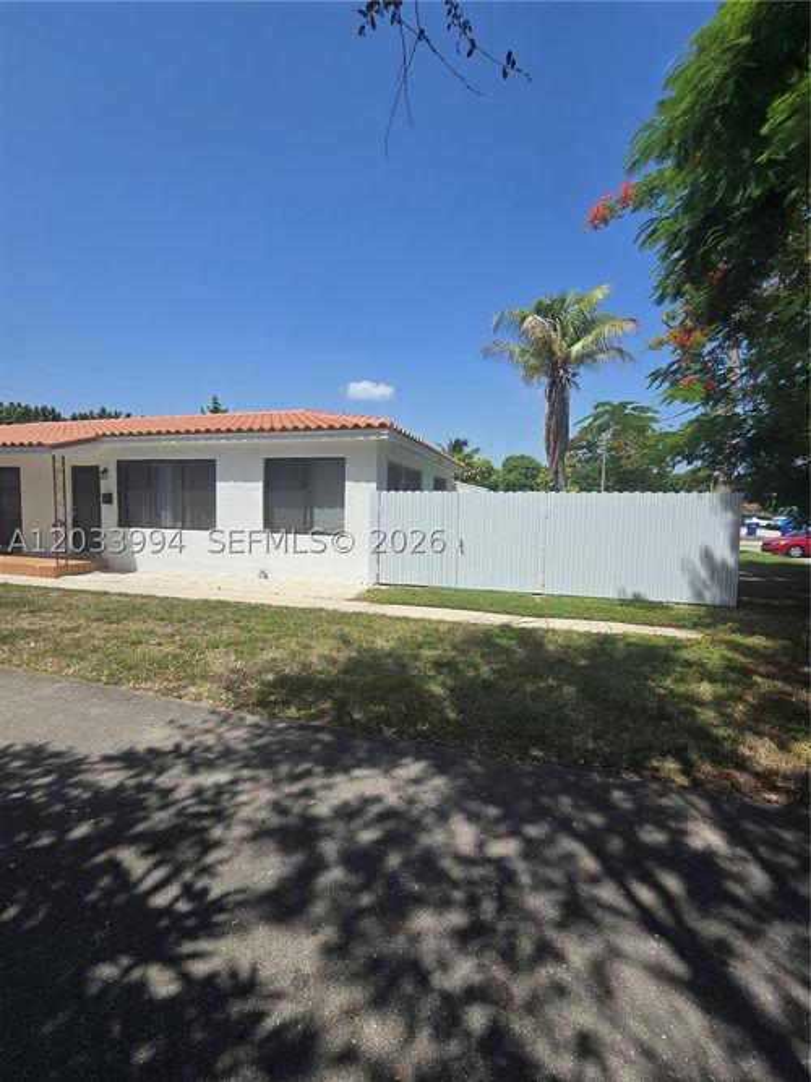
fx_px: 406
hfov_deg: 89.9
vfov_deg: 106.2
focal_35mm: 13
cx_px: 406
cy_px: 541
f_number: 2.2
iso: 50
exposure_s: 1/2082
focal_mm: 2.2
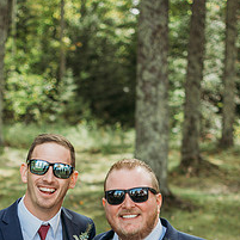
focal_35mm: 100
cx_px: 82
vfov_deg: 17.0
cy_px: 236
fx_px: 784
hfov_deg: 17.4
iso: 250
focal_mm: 35
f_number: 1.8
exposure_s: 1/1250
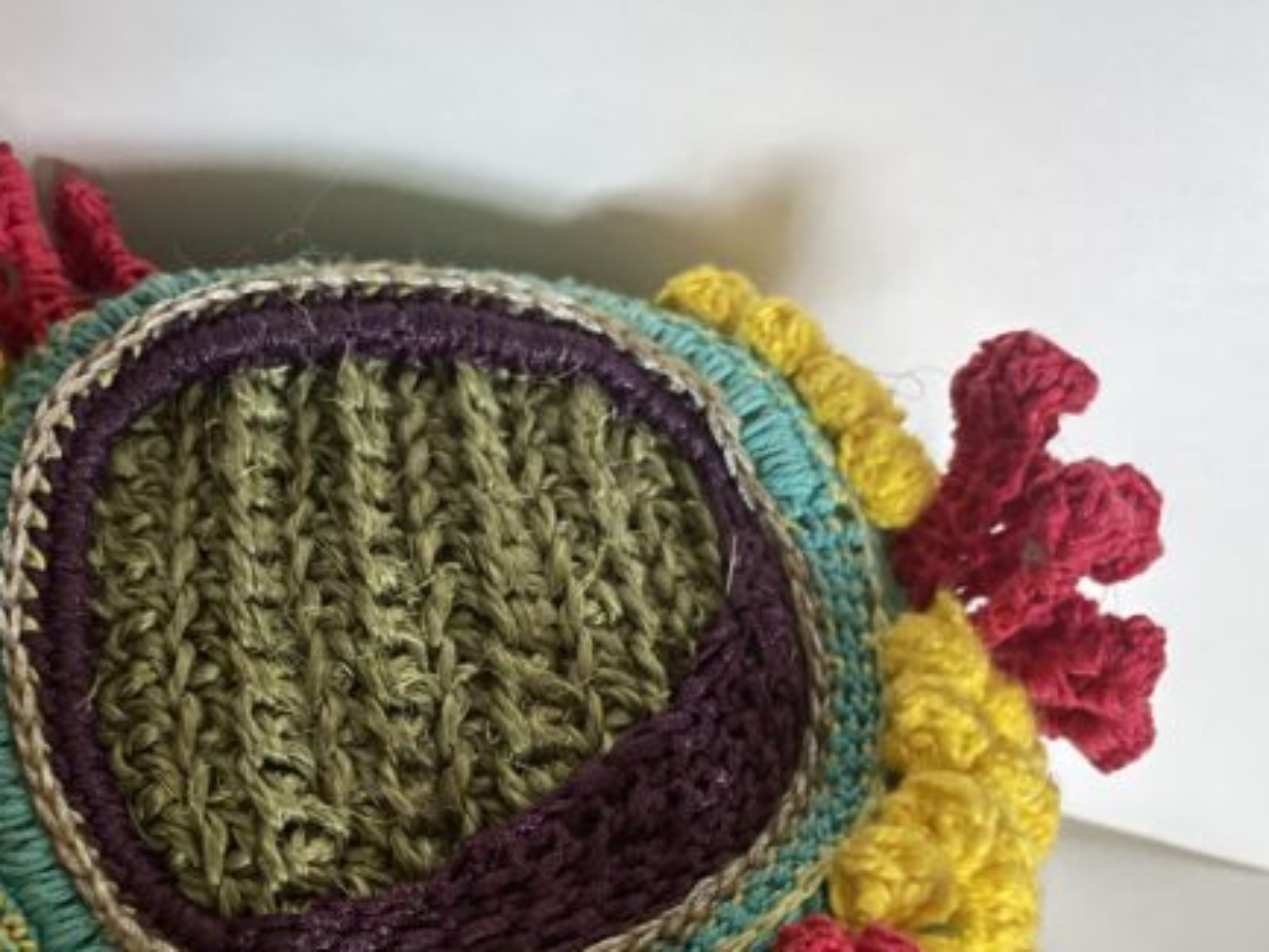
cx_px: 445
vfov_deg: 33.4
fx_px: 1540
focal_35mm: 42
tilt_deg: -57.4
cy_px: 763
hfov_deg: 44.3
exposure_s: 1/22
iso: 1000
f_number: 1.6
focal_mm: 4.2
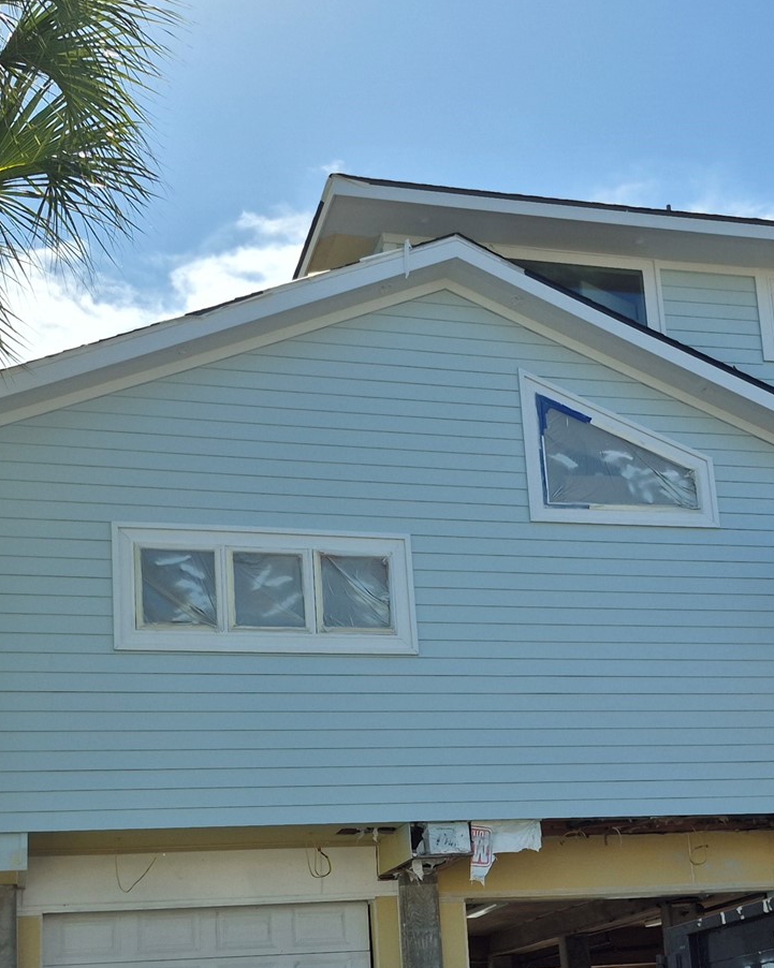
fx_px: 1461
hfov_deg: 29.6
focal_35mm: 51
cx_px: 467
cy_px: 698
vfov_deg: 36.0
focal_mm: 5.4
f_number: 1.8
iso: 25
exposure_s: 1/2488
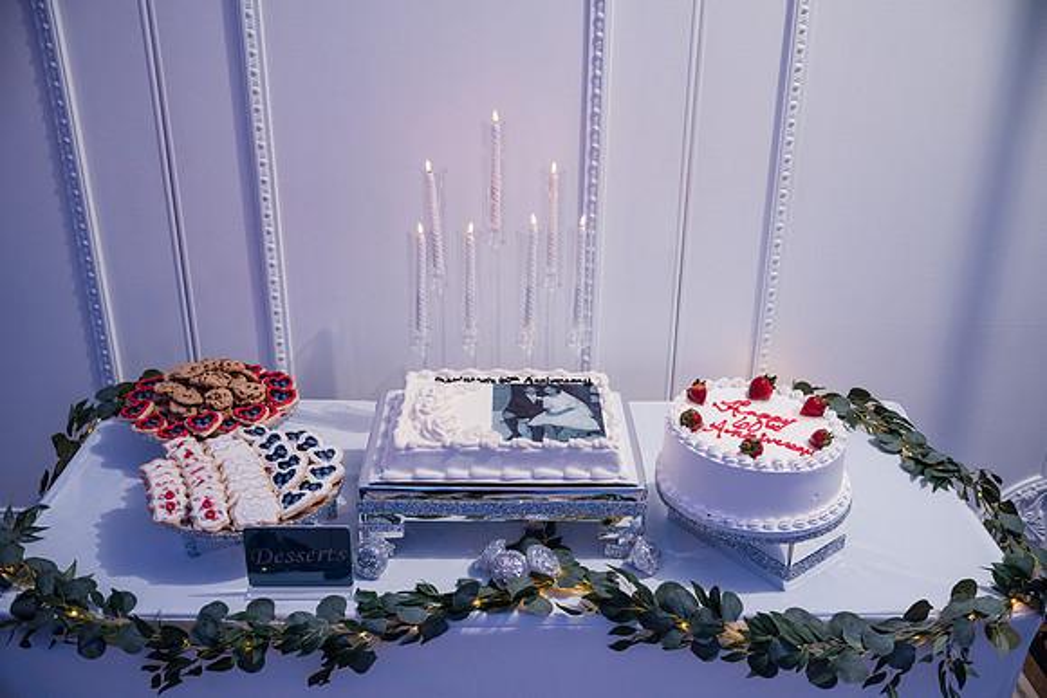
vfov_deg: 37.9
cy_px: 349
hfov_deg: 54.4
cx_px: 524
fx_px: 1018
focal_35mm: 35
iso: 1250
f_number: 4
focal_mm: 35
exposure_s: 1/250
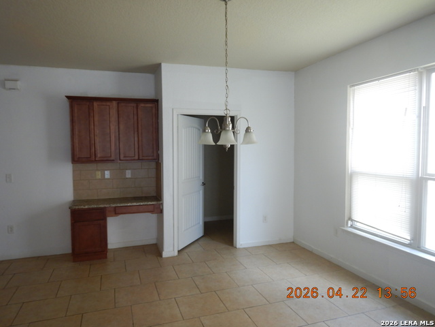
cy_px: 164
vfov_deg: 56.8
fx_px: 302
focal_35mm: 24
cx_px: 218
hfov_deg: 71.6
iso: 160
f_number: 2.8
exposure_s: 1/30
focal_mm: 4.3
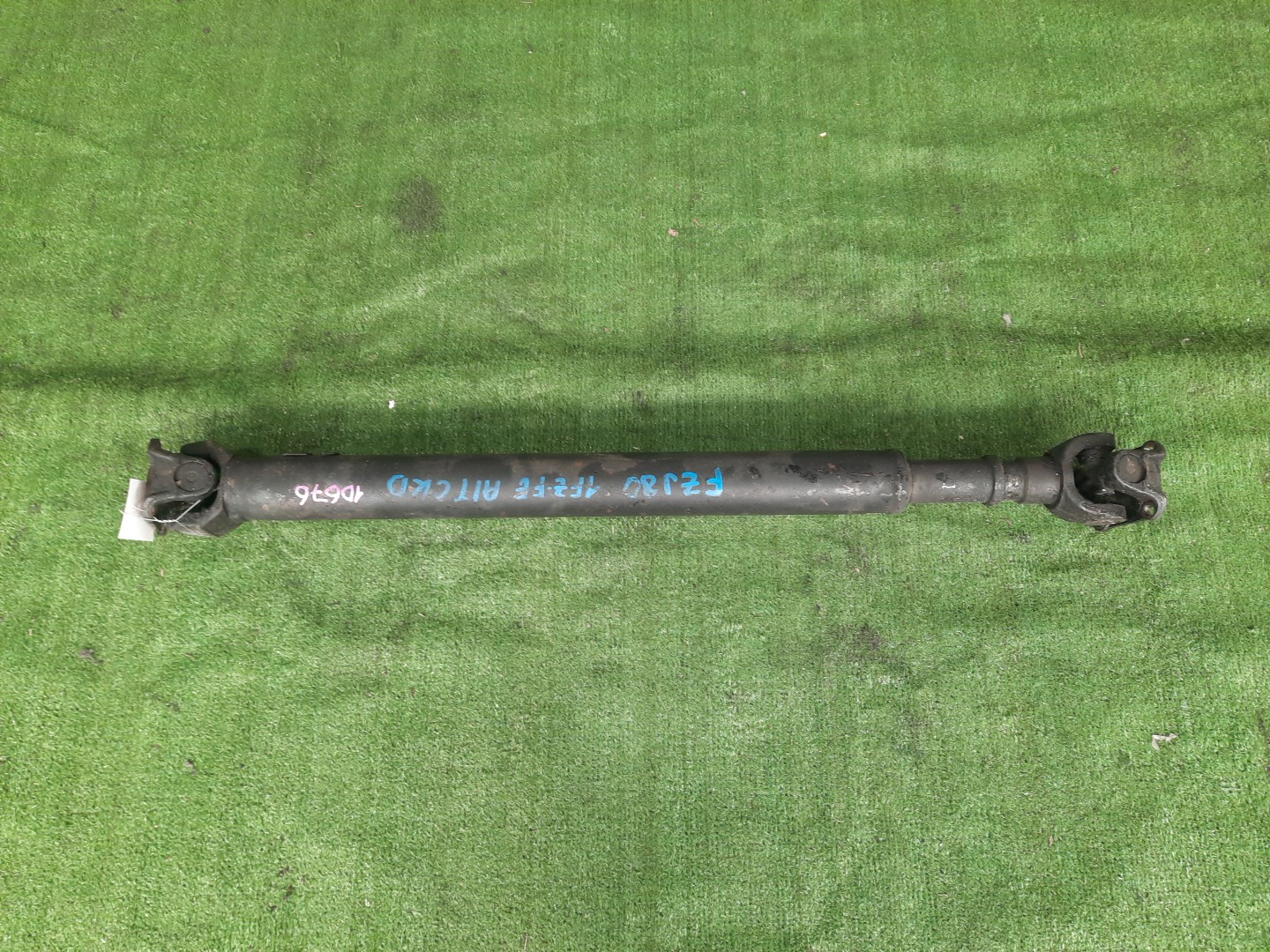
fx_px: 917
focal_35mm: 25
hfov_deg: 69.4
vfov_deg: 54.9
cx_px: 635
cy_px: 476
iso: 193
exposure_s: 1/50
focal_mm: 4.6
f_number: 2
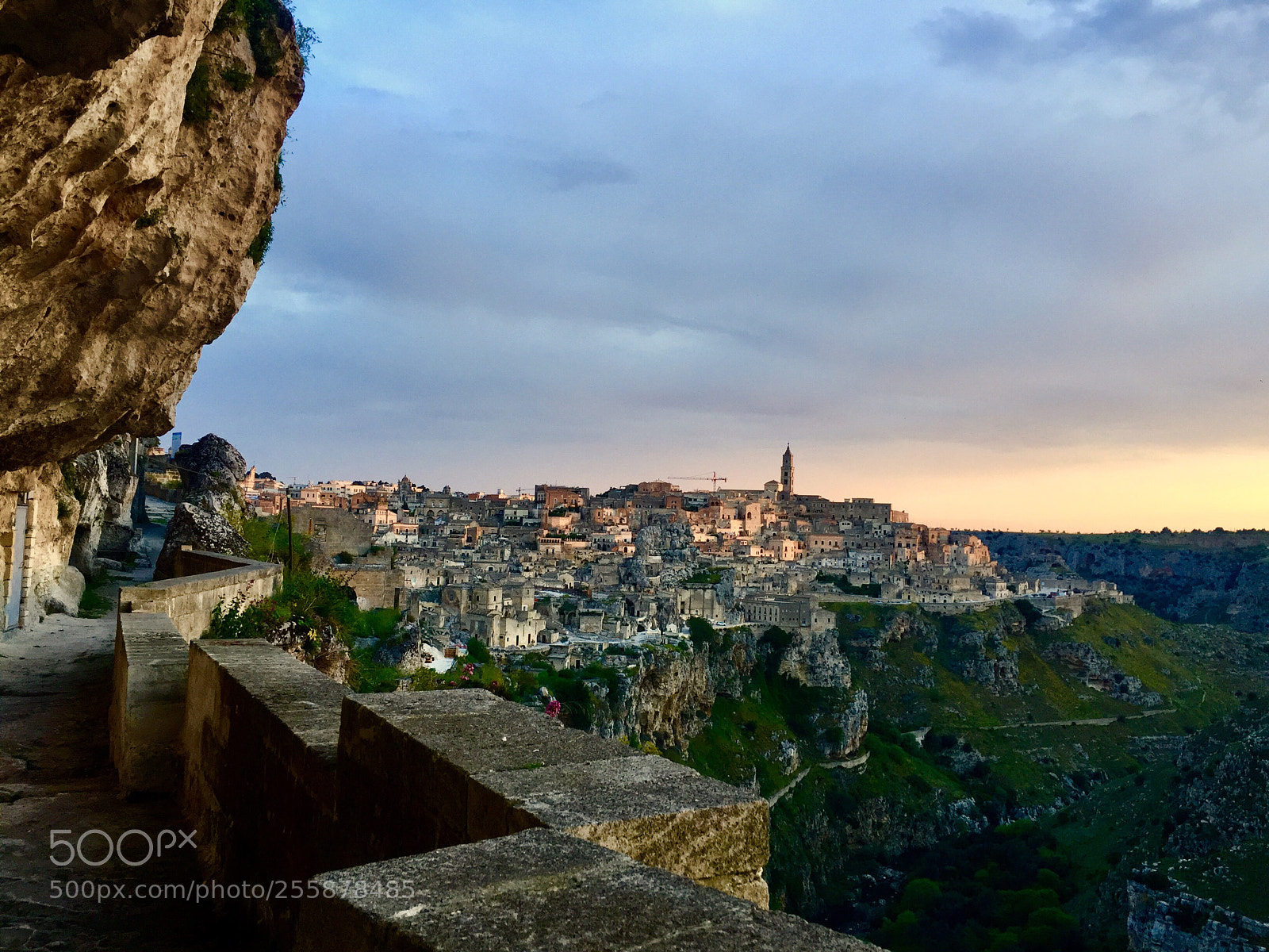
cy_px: 476
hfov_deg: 61.7
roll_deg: -2.7
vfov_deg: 48.2
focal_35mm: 29
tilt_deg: +2.9
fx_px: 1063
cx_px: 634
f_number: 2.2
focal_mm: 4.15
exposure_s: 1/100
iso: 50
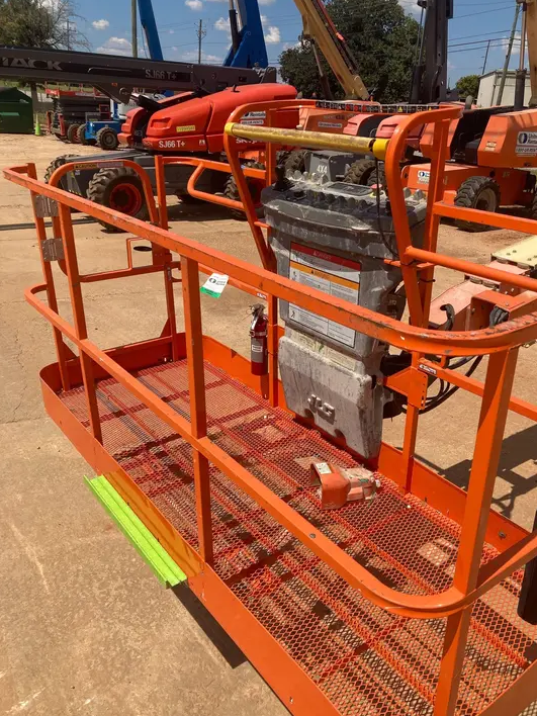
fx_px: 600
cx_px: 274
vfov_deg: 61.7
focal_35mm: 29
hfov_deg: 48.2
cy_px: 352
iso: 20
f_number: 1.8
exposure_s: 1/2558
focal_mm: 3.99
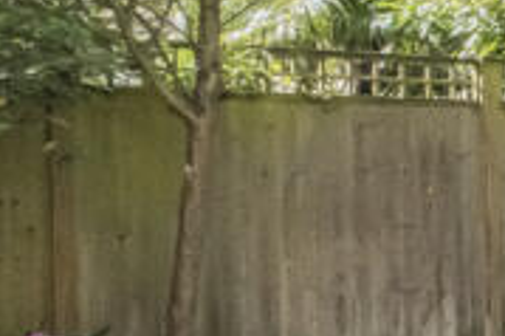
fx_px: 1205
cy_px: 157
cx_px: 1374
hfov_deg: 13.0
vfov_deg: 15.9
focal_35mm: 86
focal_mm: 10
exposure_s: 1/320
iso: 1250
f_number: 14
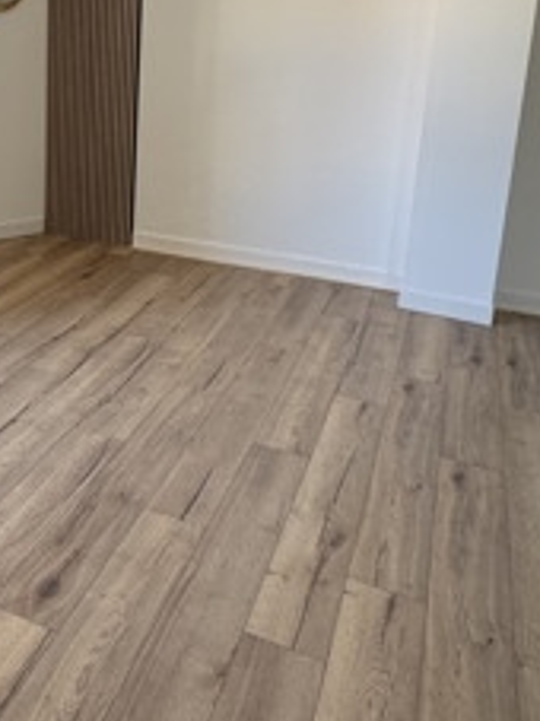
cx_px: 111
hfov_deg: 37.3
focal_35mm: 37
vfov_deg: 48.1
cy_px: 175
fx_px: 770
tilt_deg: -11.8
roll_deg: -1.6
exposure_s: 1/99
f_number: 2.2
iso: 200
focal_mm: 2.22
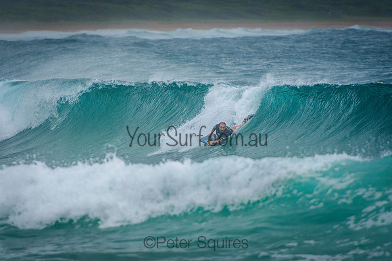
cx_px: 196
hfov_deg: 3.4
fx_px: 6535
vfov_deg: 2.3
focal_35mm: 600
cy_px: 130
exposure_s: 1/2000
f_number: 5.6
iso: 560
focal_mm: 400
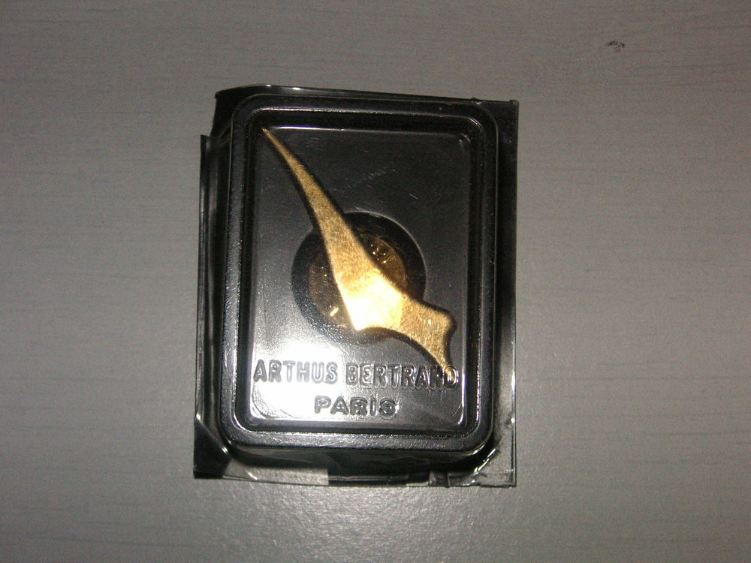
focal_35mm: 66
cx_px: 376
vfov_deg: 22.3
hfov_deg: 29.4
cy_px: 282
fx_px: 1432
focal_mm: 11
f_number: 9.5
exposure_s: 1/60
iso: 160
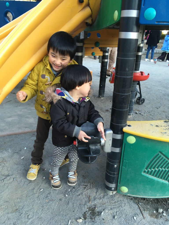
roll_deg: +2.2
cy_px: 112
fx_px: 189
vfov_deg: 61.7
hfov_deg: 48.2
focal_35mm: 29
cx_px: 84
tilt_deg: -22.8
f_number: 2.2
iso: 25
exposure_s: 1/30
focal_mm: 4.15
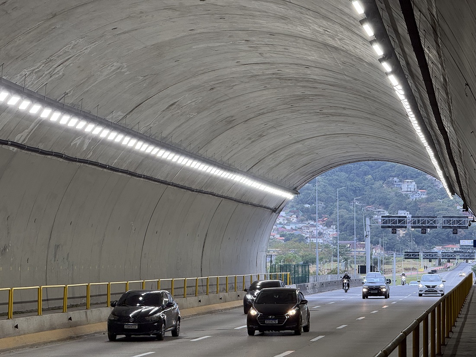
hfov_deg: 16.4
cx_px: 238
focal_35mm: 120
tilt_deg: +2.2
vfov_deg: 12.3
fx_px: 1650
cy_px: 178
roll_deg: -1.0
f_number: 2.8
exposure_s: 1/99
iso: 80
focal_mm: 15.66
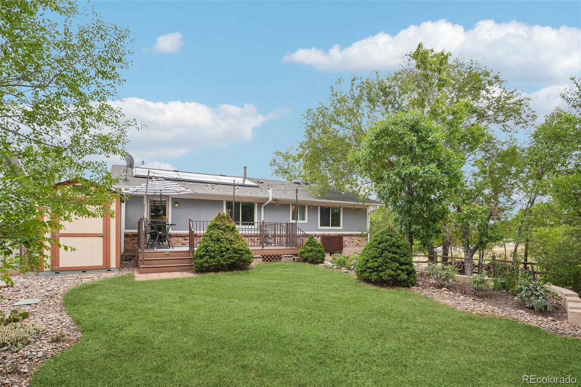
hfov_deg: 95.0
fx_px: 266
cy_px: 194
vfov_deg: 72.0
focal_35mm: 16
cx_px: 290
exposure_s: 1/60
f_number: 8
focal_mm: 11
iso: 100
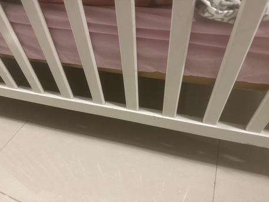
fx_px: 187
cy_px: 101
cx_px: 134
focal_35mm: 24
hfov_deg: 71.6
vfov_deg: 56.8
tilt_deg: -46.5
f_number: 1.78
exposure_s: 1/60
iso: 800
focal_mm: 6.76
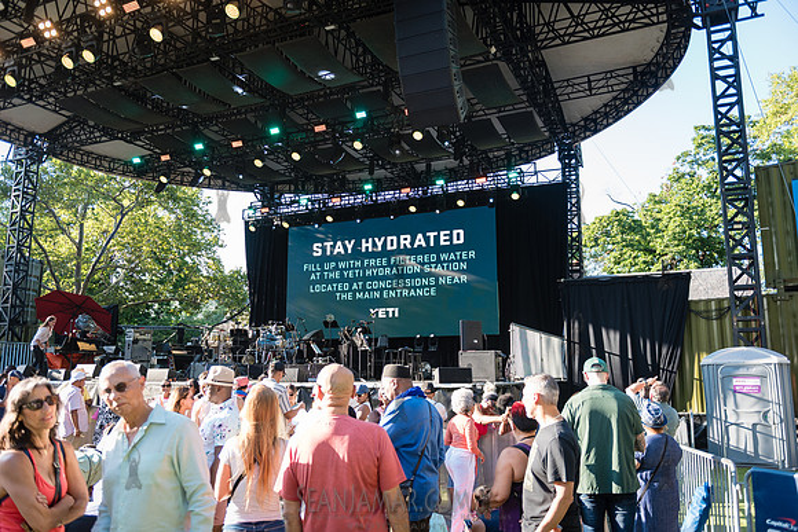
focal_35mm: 29
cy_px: 266
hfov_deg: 63.6
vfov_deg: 45.0
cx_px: 399
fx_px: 643
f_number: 2.8
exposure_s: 1/1000
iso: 500
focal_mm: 29
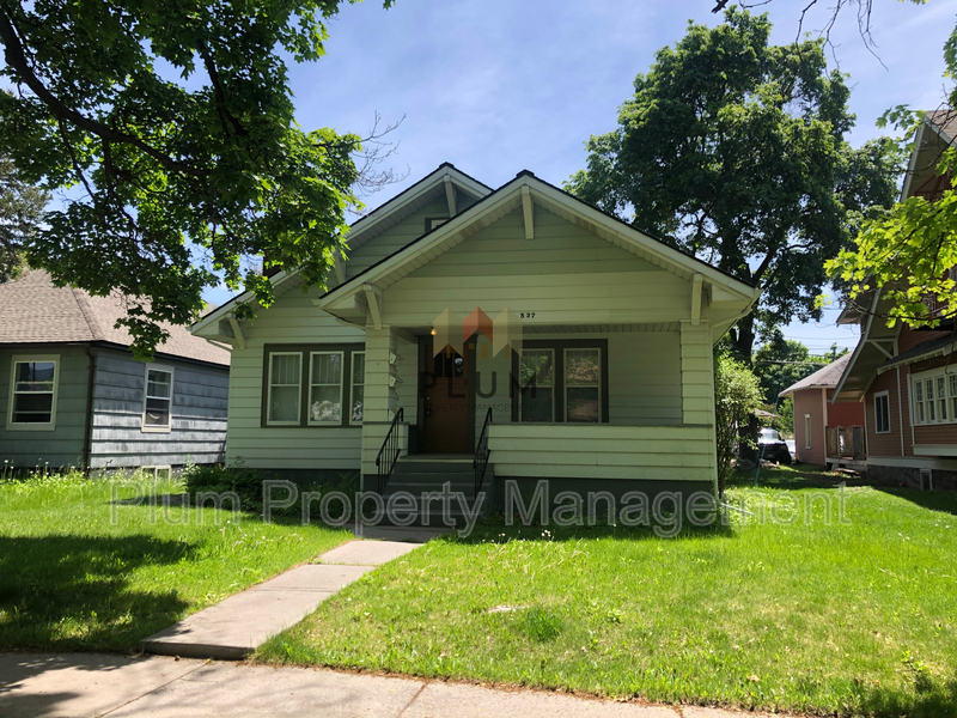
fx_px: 774
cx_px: 478
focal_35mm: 28
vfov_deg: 49.7
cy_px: 359
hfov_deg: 63.4
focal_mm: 4
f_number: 1.8
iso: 20
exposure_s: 1/857
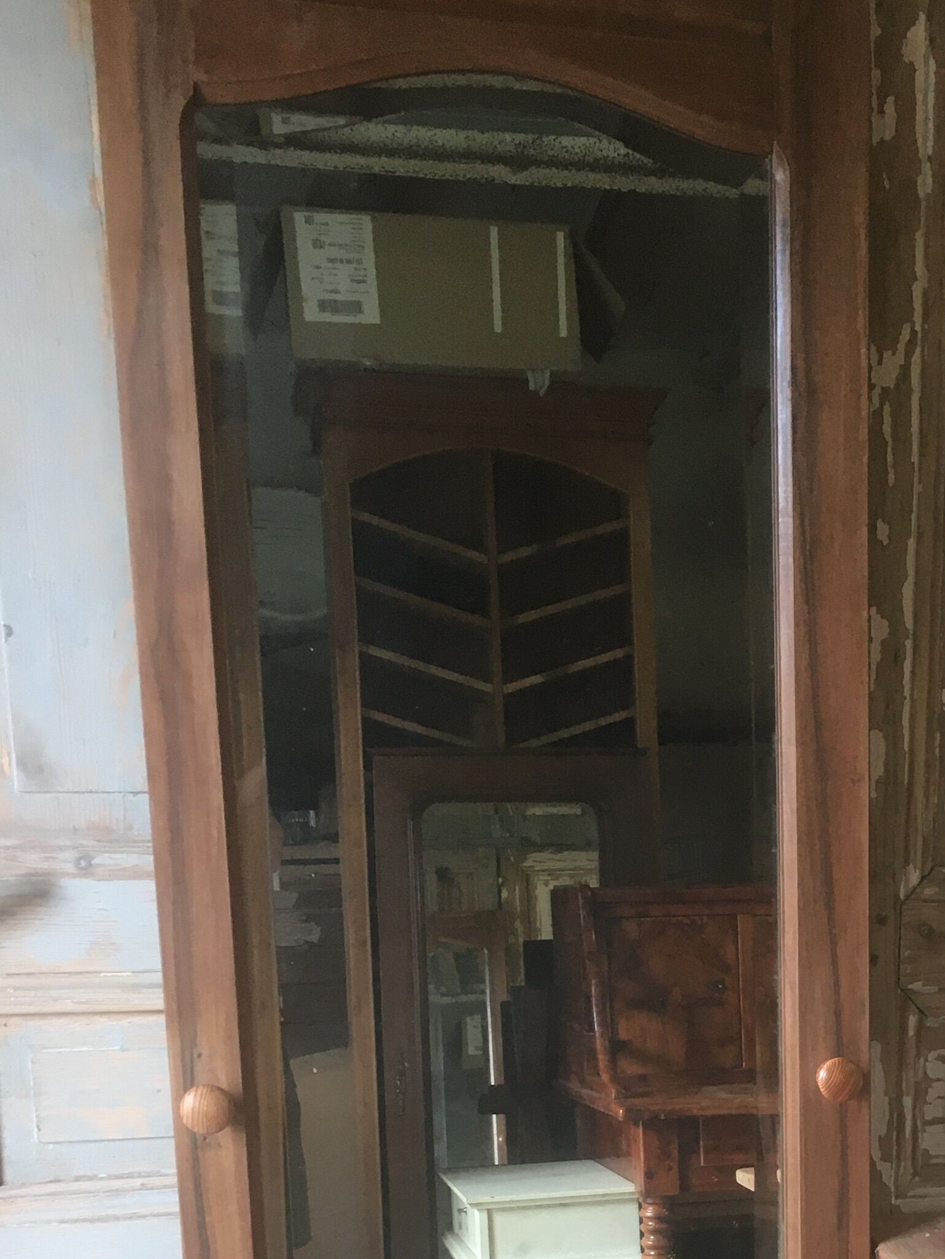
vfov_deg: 31.9
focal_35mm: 57
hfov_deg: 24.7
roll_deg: -2.3
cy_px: 1168
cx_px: 909
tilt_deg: -17.5
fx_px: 2074
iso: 100
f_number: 2.2
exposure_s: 1/33
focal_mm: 4.15
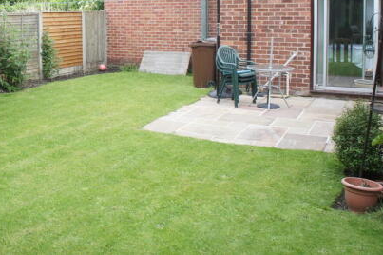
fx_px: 468
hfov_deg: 42.5
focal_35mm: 44
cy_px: 49
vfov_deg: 29.7
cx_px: 75
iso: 200
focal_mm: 18
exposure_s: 1/80
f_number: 6.3
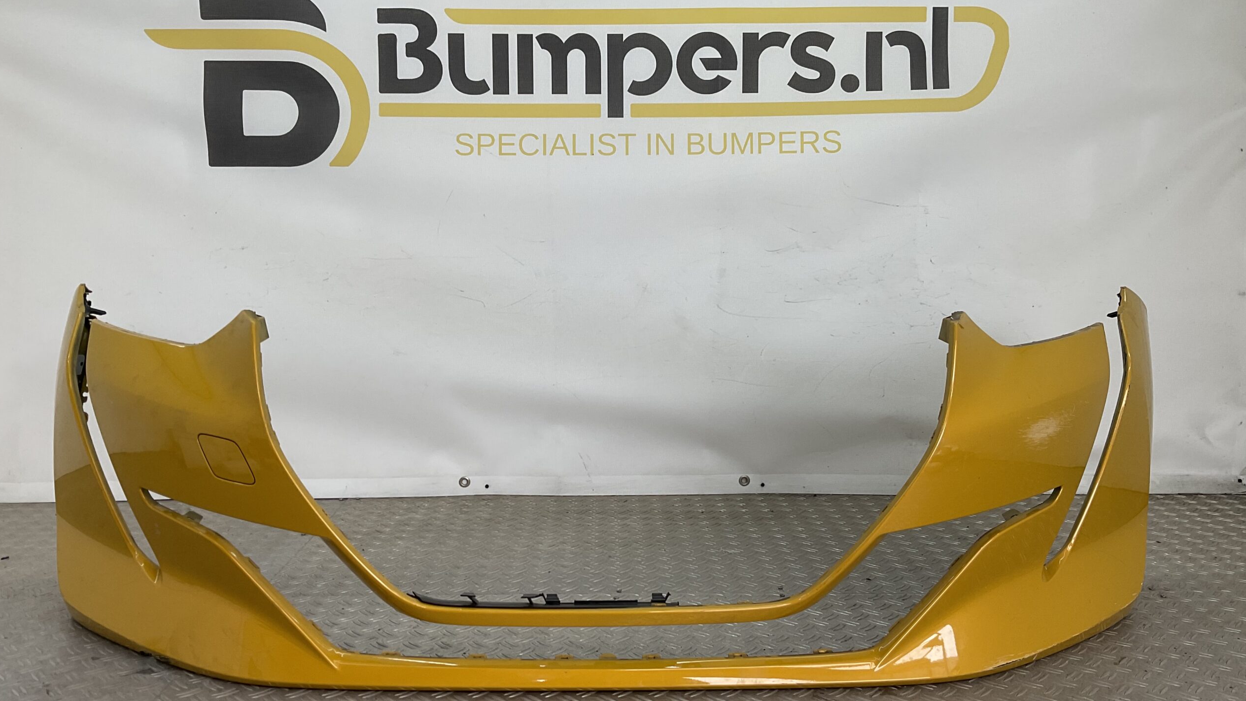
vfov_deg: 36.7
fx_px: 1057
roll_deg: -1.0
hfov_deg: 61.0
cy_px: 361
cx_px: 619
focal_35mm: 32
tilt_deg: -8.7
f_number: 1.8
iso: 16
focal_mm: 3
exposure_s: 1/245
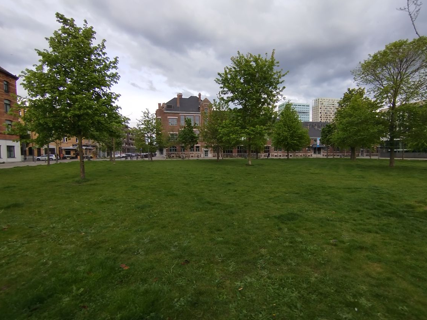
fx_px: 197
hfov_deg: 94.4
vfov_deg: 78.1
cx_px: 226
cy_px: 163
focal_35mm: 16
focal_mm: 1.65
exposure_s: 1/528
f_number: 2.2
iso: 50
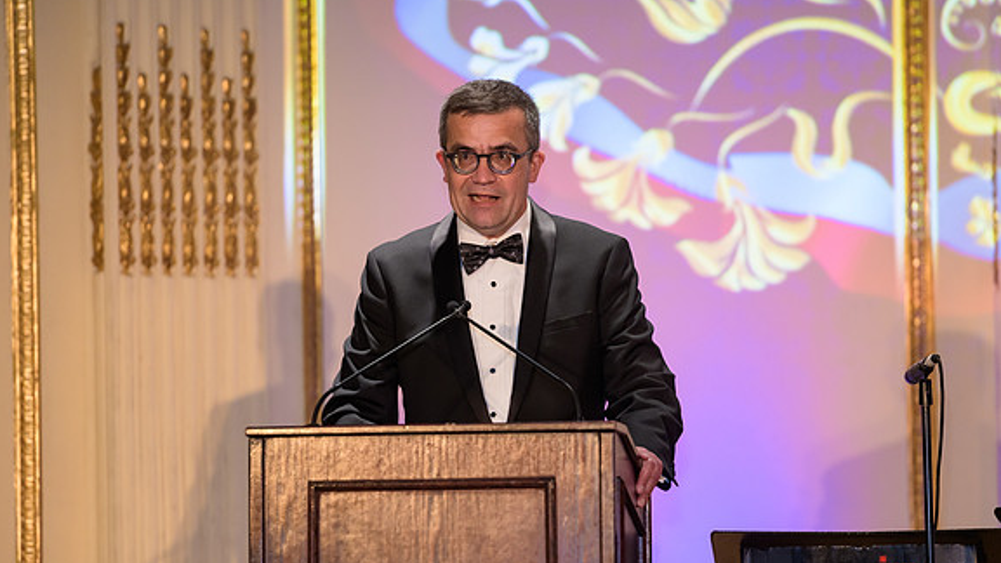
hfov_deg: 10.2
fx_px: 5600
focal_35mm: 211
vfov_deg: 5.8
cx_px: 499
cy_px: 310
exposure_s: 1/125
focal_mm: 200
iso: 1250
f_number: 3.2
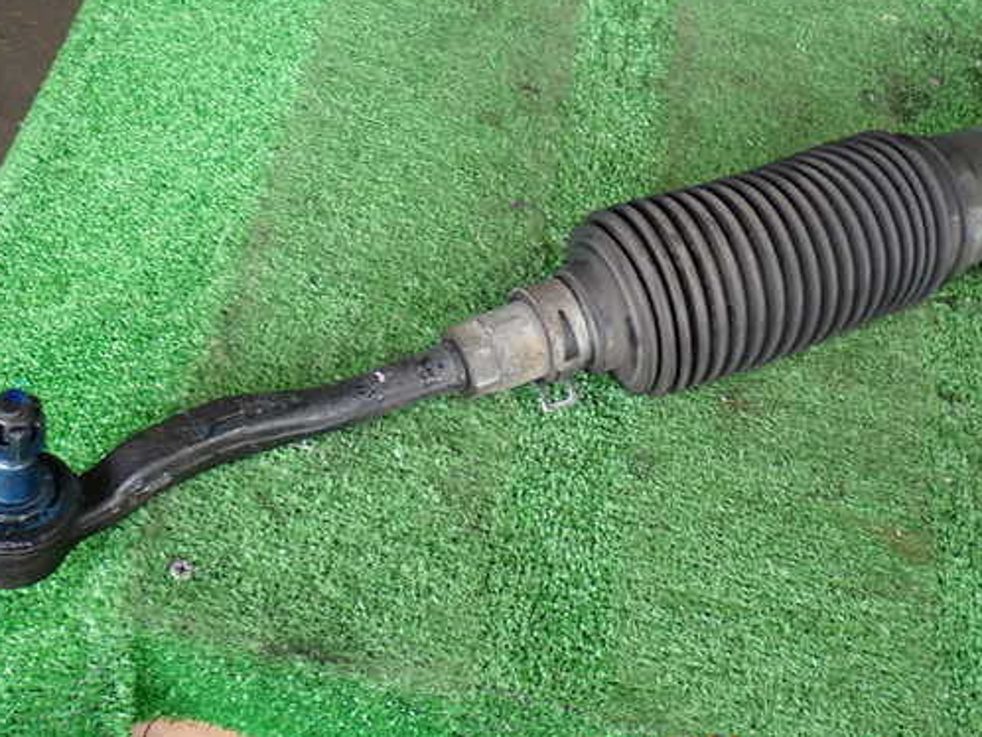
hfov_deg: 36.1
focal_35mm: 53
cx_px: 440
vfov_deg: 27.5
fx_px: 1504
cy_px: 339
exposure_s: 1/40
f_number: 2.9
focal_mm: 7.84
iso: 250
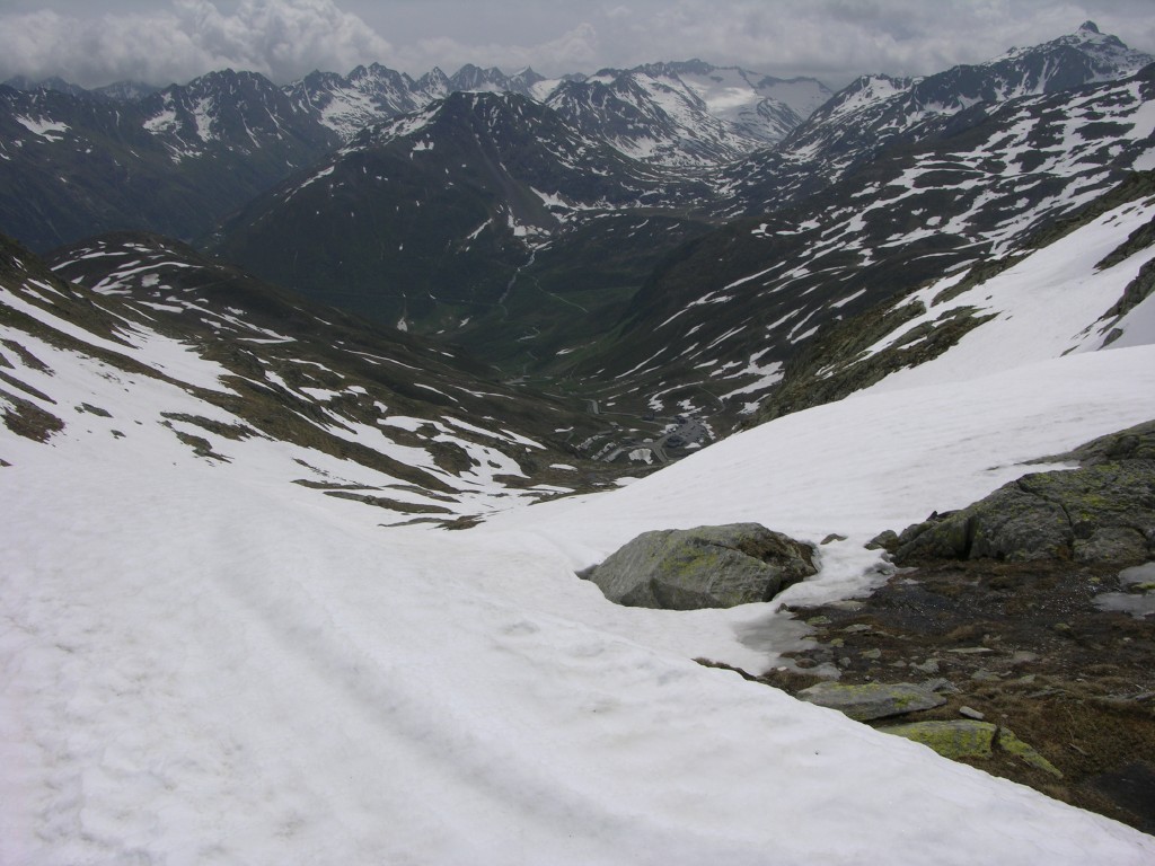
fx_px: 1168
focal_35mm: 35
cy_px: 433
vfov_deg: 40.7
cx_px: 578
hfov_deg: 52.6
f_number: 8
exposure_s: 1/547
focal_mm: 8.9
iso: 50
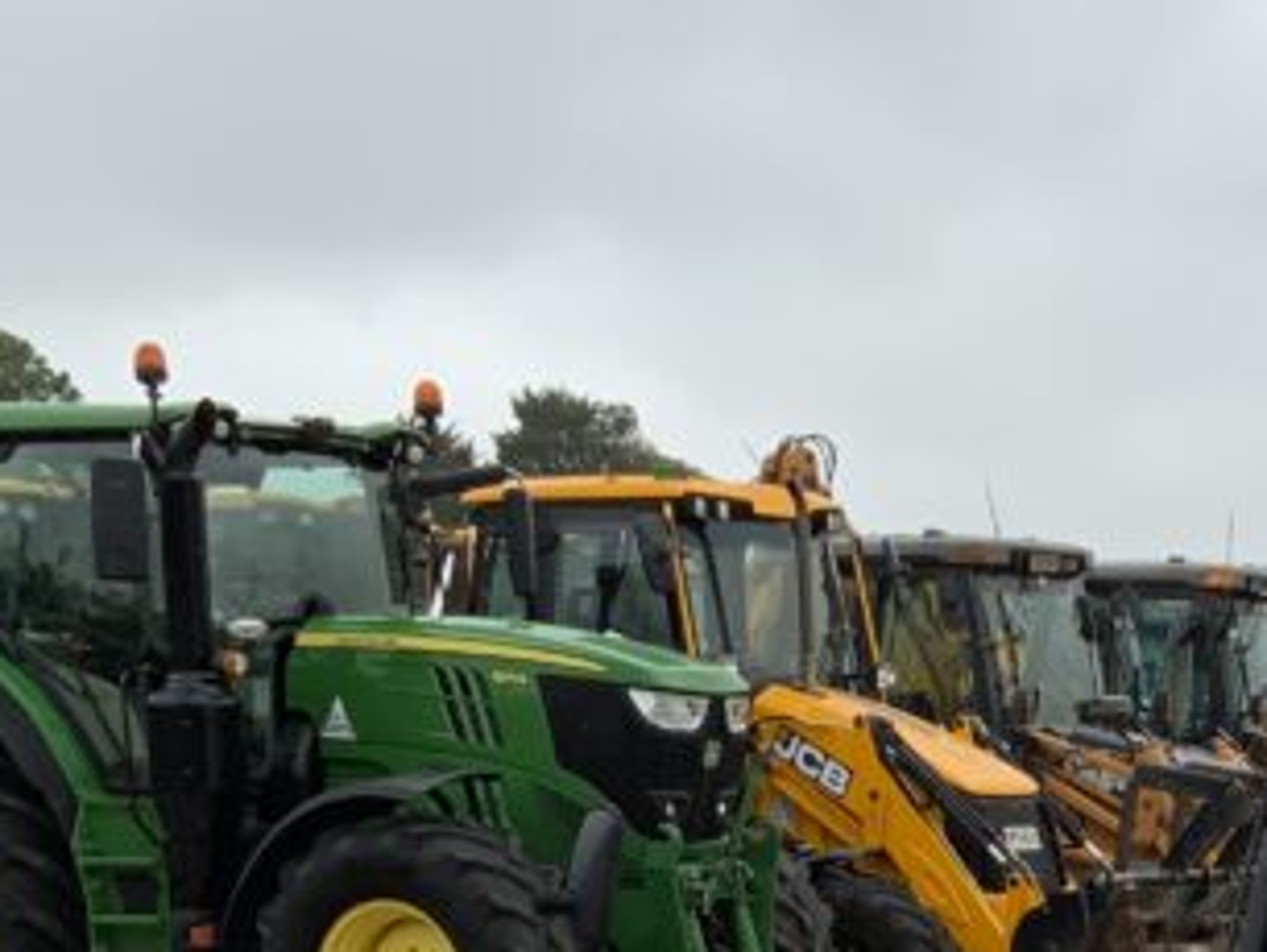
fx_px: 3553
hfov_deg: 20.0
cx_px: 1019
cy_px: 1457
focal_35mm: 97
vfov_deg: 14.2
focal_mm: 3
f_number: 1.8
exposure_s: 1/358
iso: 16
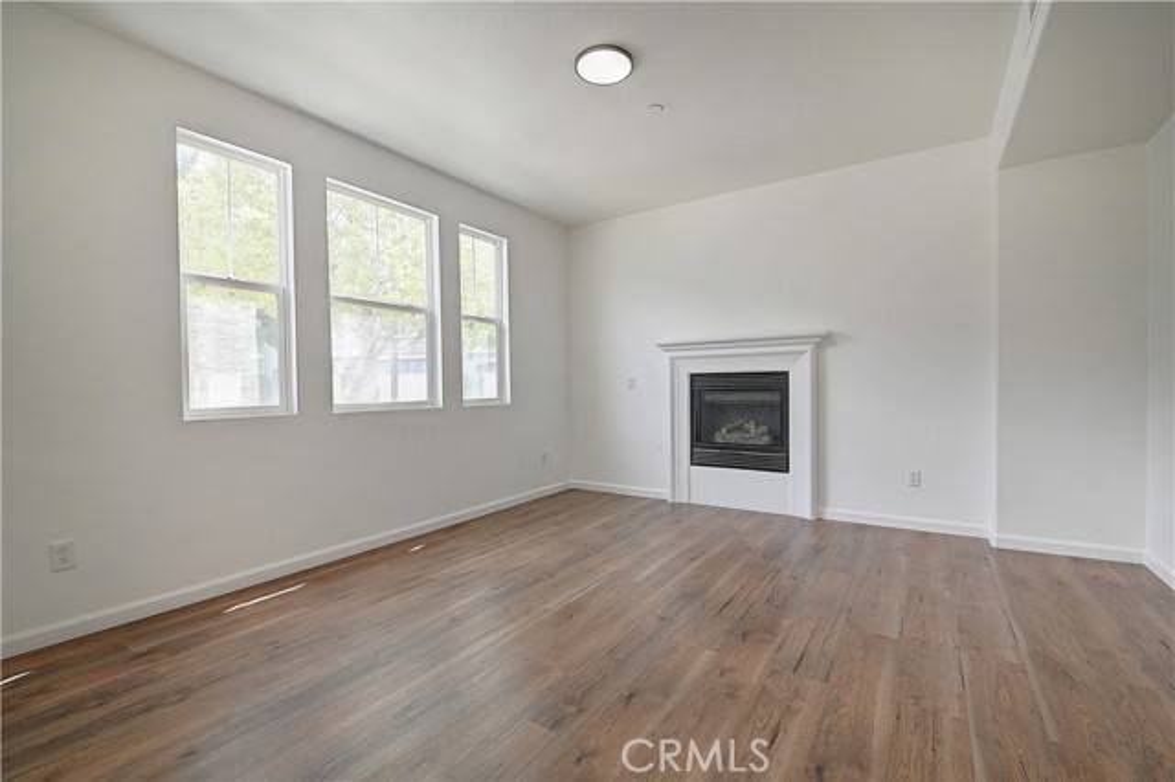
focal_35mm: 16
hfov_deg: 96.8
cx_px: 588
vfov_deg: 73.7
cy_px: 391
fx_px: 522
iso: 250
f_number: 8
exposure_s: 1/30
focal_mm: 16
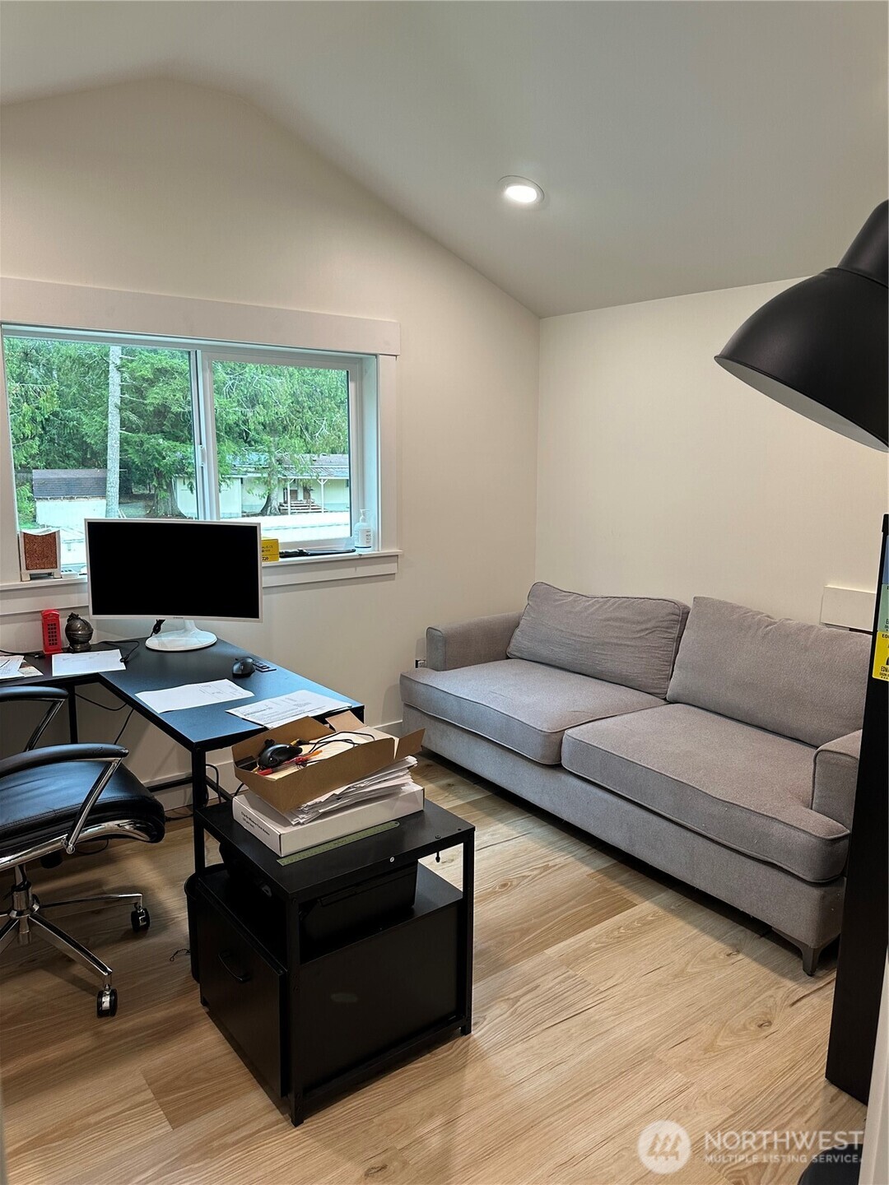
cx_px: 444
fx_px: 822
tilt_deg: -9.7
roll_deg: -1.6
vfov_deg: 71.6
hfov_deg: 56.8
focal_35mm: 24
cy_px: 592
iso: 160
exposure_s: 1/120
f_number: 1.78
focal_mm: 6.86
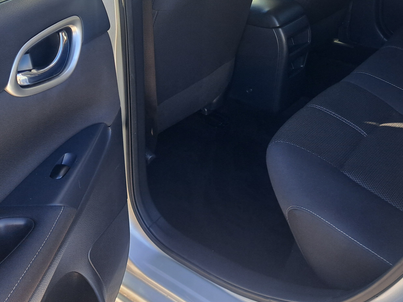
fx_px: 524
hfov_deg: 42.0
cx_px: 228
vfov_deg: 30.7
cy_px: 30
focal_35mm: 45
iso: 50
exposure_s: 1/143
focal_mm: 5.23
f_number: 1.8
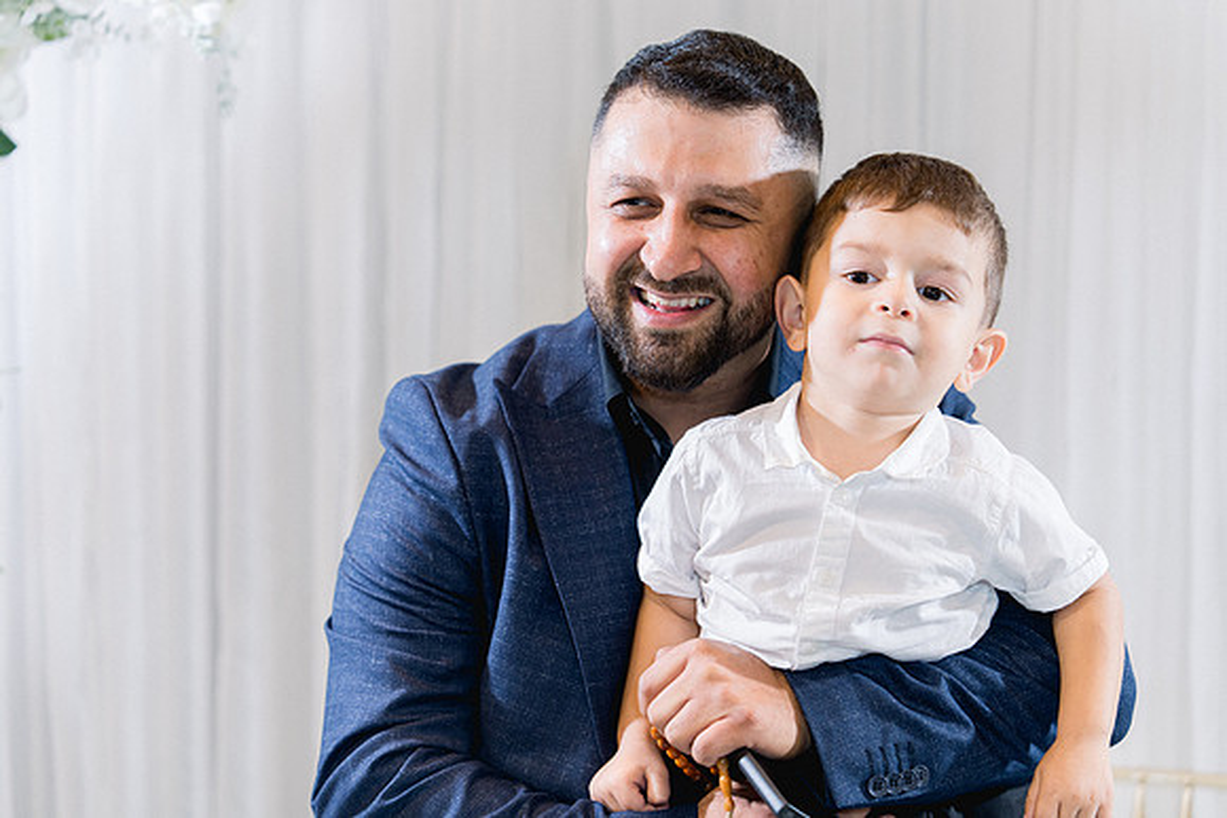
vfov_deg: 19.5
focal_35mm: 70
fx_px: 2386
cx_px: 614
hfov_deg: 28.8
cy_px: 409
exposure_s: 1/160
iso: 800
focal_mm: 70
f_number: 2.8
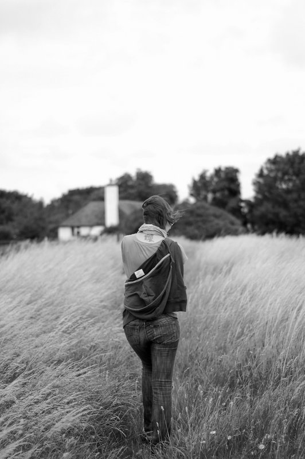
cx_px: 152
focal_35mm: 75
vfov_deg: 27.0
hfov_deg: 18.2
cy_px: 230
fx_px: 955
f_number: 1.8
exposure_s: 1/4000
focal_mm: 50
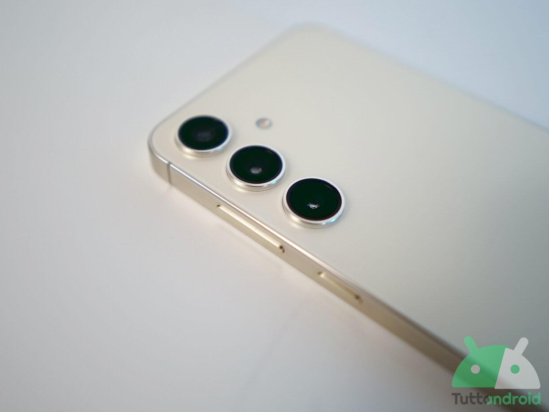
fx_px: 523
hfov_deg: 55.4
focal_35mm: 33
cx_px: 274
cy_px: 203
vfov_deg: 42.9
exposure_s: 1/320
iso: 200
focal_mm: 16
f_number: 1.4
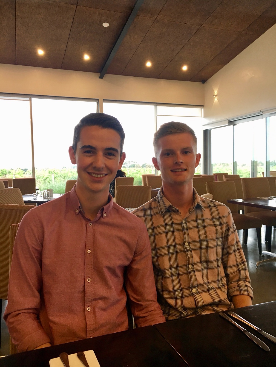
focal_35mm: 29
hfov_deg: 48.2
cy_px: 184
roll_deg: +0.8
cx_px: 138
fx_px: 308
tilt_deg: -1.8
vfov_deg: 61.7
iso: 50
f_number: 2.2
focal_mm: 4.15
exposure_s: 1/33
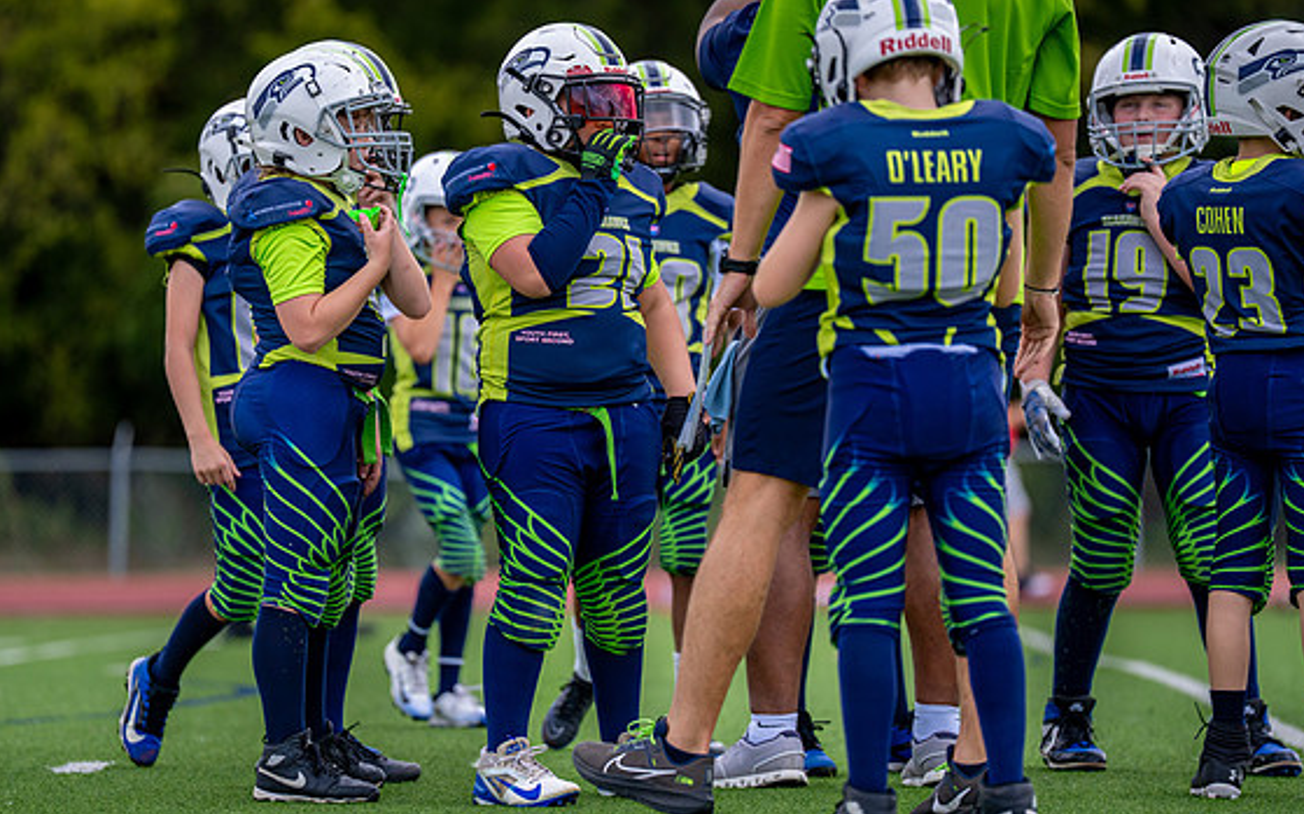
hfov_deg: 8.6
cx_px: 595
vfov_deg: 5.4
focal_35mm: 244
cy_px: 419
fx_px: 8669
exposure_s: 1/3200
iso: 500
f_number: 2.8
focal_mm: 200
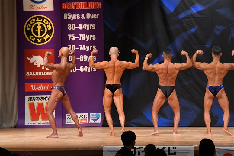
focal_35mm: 183
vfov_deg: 7.5
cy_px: 78
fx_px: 1189
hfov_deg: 11.2
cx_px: 117
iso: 4500
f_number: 5.6
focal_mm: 122
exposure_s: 1/400
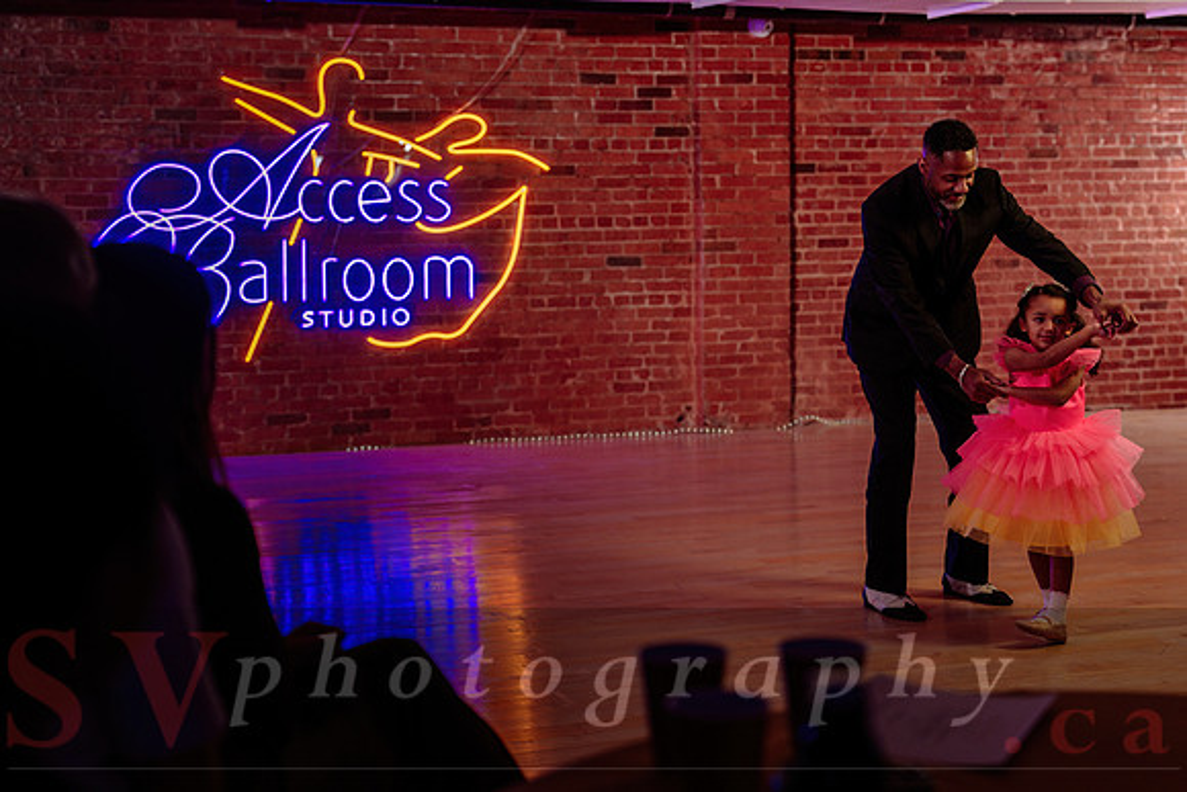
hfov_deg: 34.0
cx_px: 655
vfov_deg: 23.0
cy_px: 274
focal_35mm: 59
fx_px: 1936
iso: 500
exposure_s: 1/250
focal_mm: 44
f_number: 2
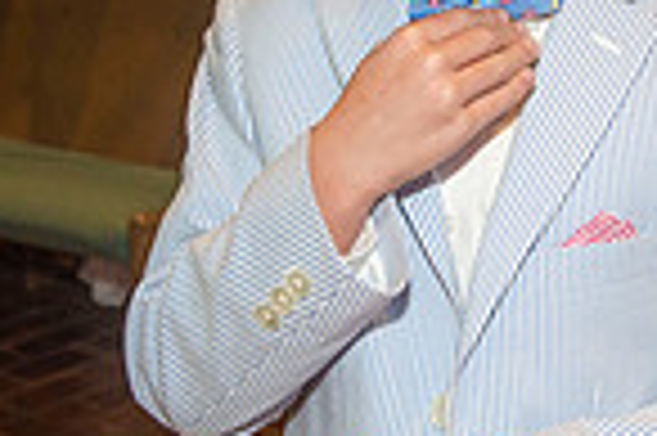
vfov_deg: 12.3
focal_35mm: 111
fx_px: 2023
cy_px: 139
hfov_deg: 18.4
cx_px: 396
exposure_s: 1/200
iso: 1600
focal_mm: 28
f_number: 5
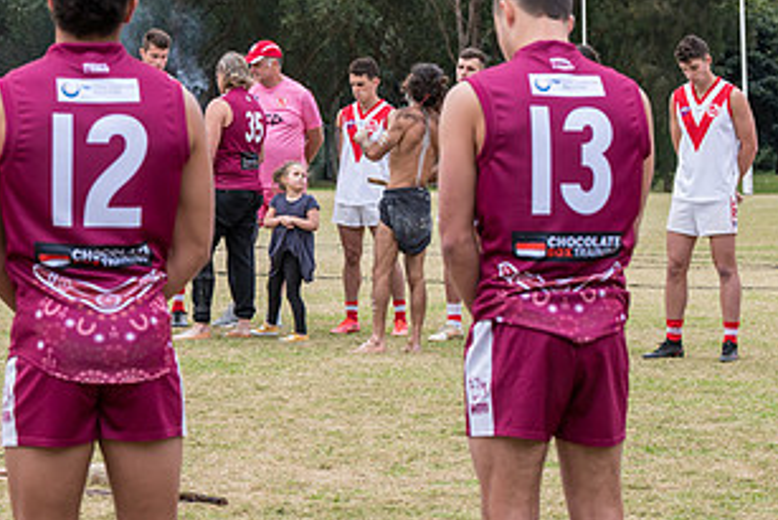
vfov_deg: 8.7
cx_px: 274
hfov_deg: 13.0
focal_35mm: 158
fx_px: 3416
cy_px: 179
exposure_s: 1/125
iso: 400
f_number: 7.1
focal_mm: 82
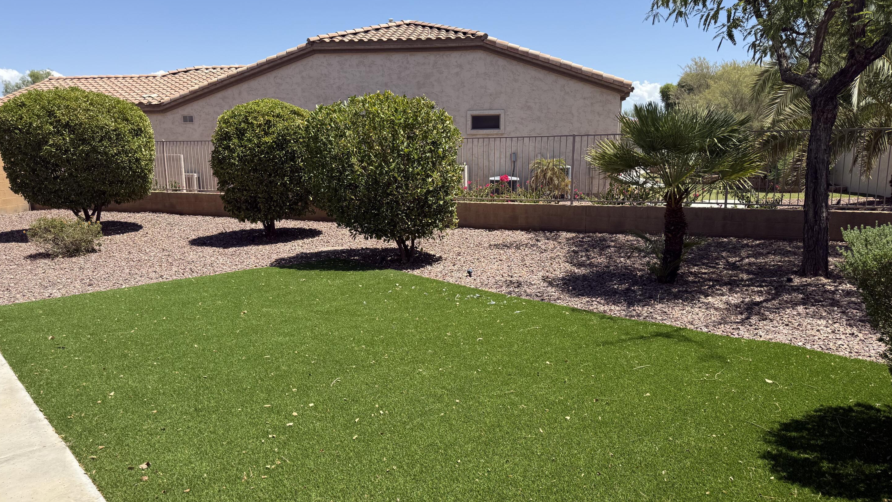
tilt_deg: -10.5
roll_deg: +0.2
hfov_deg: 69.8
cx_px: 433
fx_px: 639
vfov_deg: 42.9
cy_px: 263
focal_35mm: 27
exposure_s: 1/3145
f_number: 1.78
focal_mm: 6.76
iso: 80
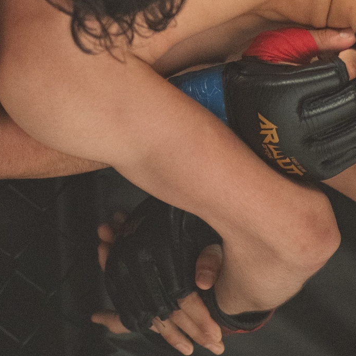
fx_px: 7423
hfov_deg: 2.7
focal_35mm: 638
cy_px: 35
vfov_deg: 2.7
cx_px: 70
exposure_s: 1/400
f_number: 4
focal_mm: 200
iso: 1800
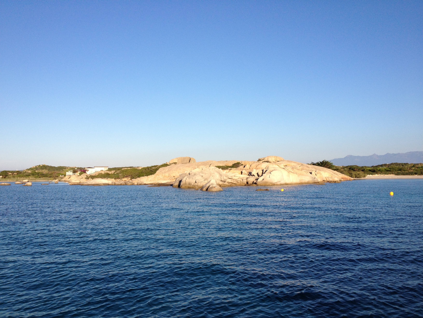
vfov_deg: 40.7
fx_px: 428
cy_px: 159
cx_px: 212
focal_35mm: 35
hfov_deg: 52.6
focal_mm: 4.28
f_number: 2.4
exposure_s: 1/1534
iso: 64
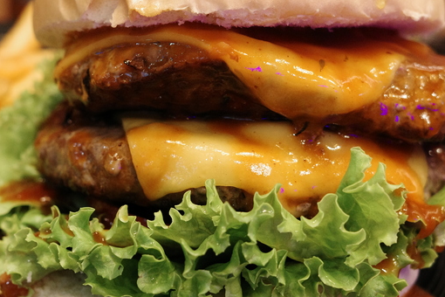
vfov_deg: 17.1
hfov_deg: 25.2
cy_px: 138
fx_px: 989
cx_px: 133
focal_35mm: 80
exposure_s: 1/125
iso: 1600
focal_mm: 26
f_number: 3.2
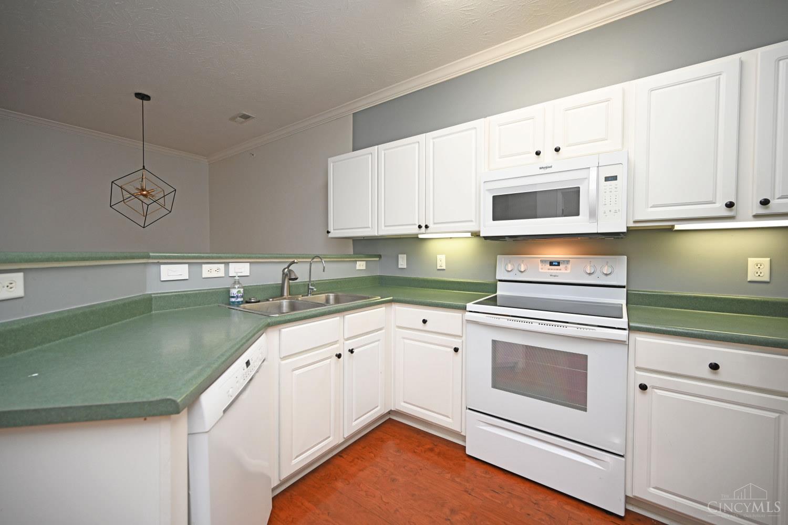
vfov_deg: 81.2
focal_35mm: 14
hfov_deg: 104.3
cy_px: 262
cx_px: 394
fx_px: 306
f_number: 4
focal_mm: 14
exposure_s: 1/60
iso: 450
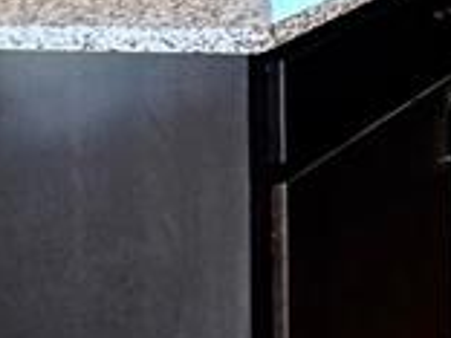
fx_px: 1199
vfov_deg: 13.6
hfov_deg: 13.8
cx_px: 1128
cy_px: -342
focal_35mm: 92
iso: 160
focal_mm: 2.22
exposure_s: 1/120
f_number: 2.2
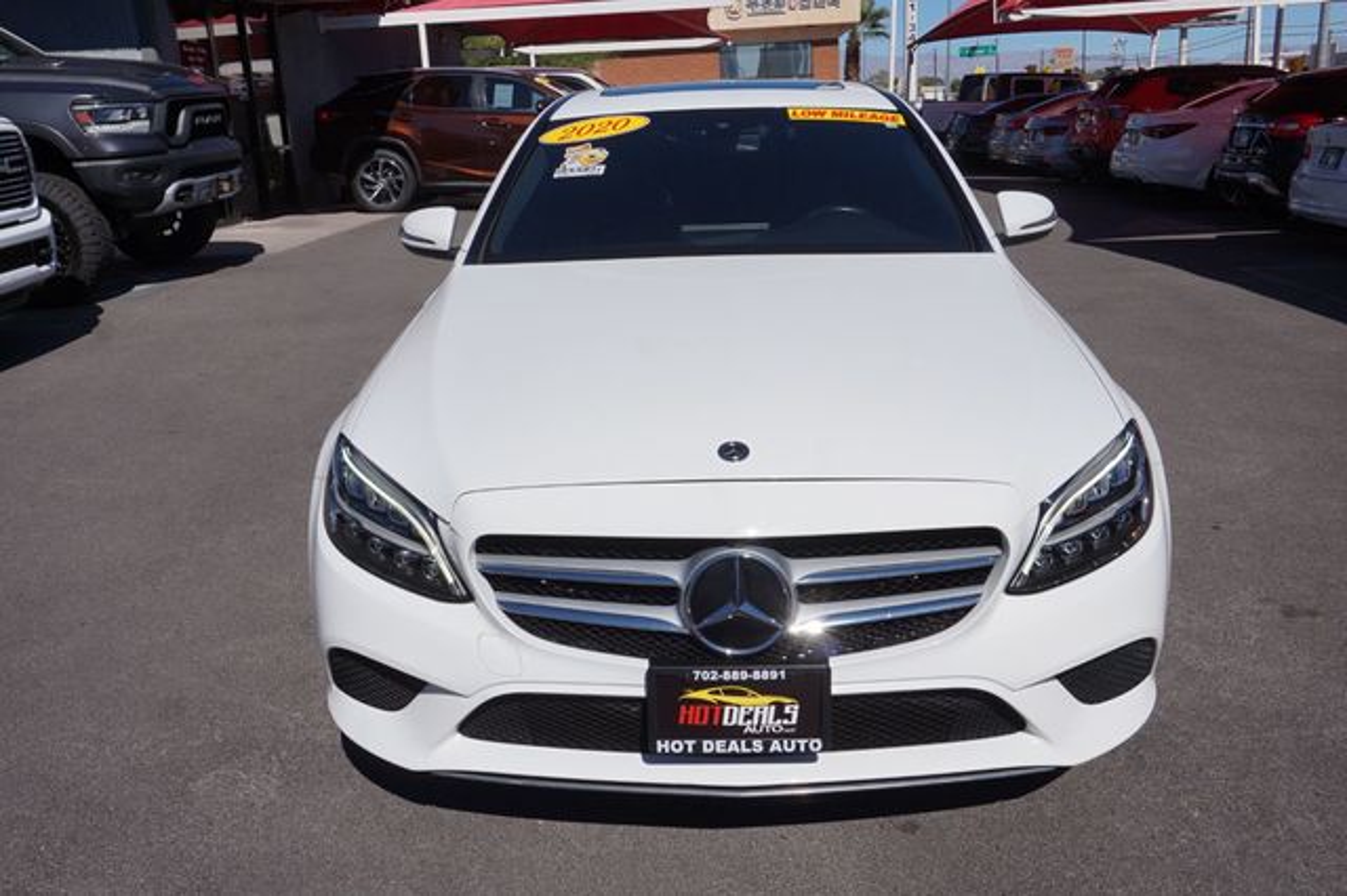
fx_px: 1178
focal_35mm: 32
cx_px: 674
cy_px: 448
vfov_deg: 41.7
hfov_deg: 59.5
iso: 100
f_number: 11
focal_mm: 21
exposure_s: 1/400
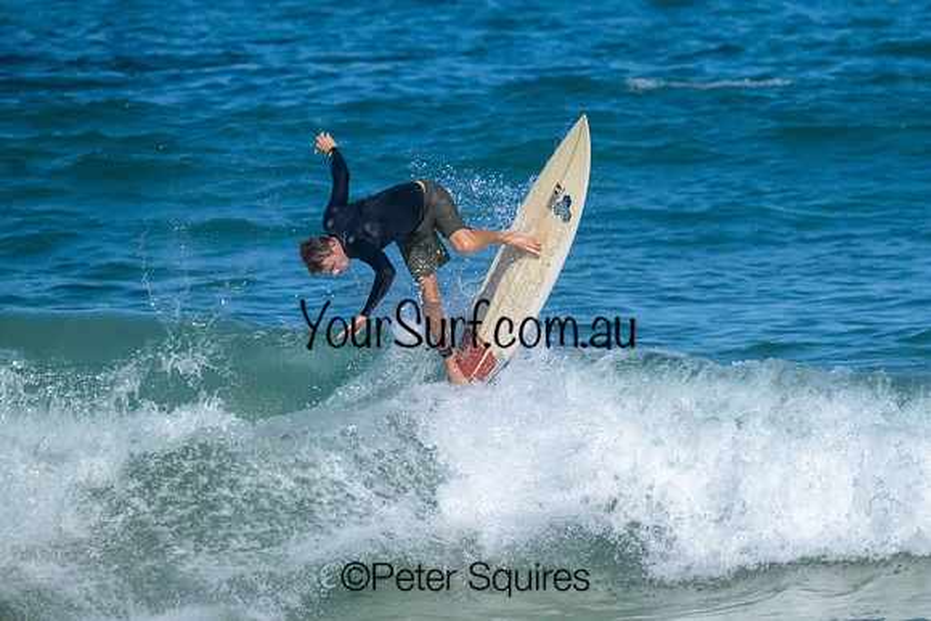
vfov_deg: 2.7
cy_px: 194
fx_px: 13168
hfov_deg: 4.0
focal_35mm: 509
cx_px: 640
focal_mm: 370
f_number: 8
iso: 6400
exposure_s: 1/2000
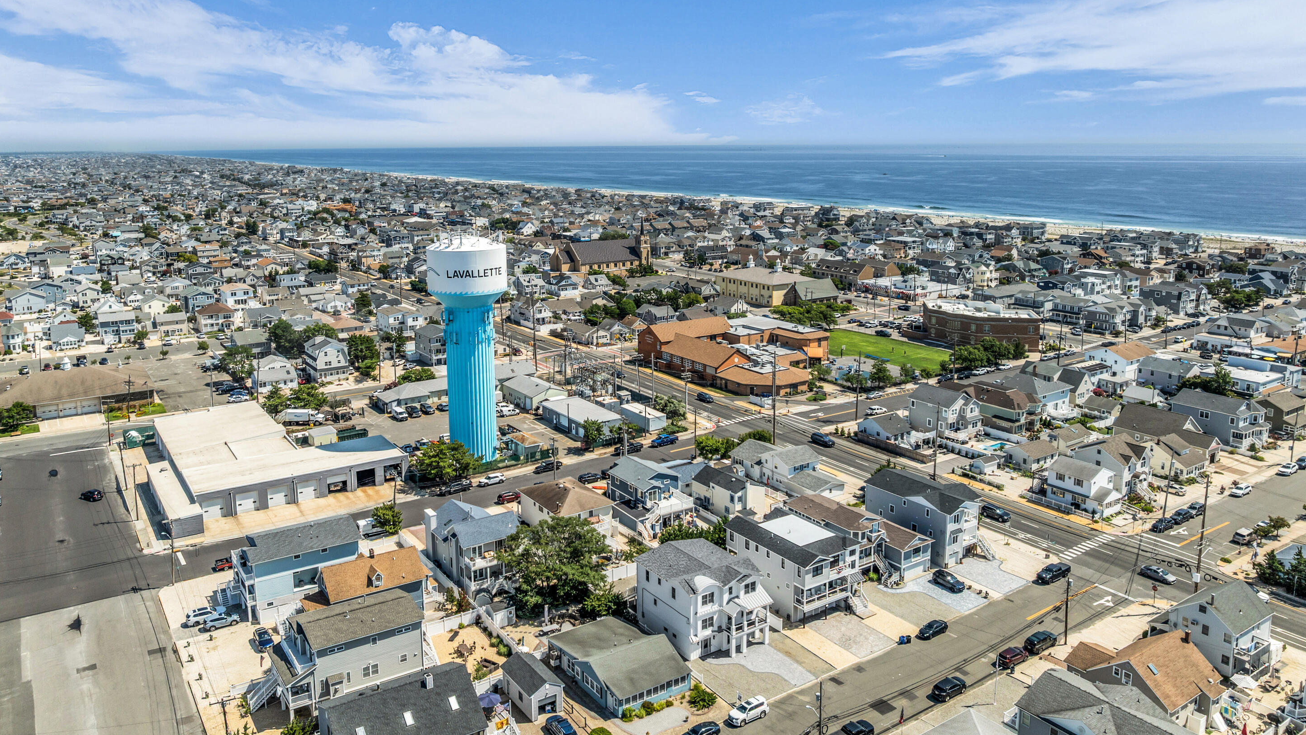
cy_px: 291
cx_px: 633
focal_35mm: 27
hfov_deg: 69.8
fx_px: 935
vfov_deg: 42.7
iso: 100
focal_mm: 12.29
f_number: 2.8
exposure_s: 1/3200
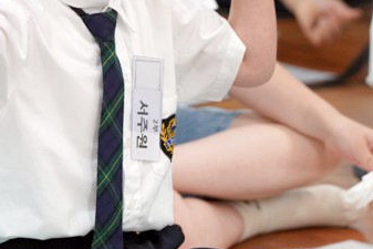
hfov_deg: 4.1
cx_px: 113
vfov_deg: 2.7
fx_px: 5203
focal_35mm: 502
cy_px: 8
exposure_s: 1/200
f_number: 4
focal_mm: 188
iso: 2000
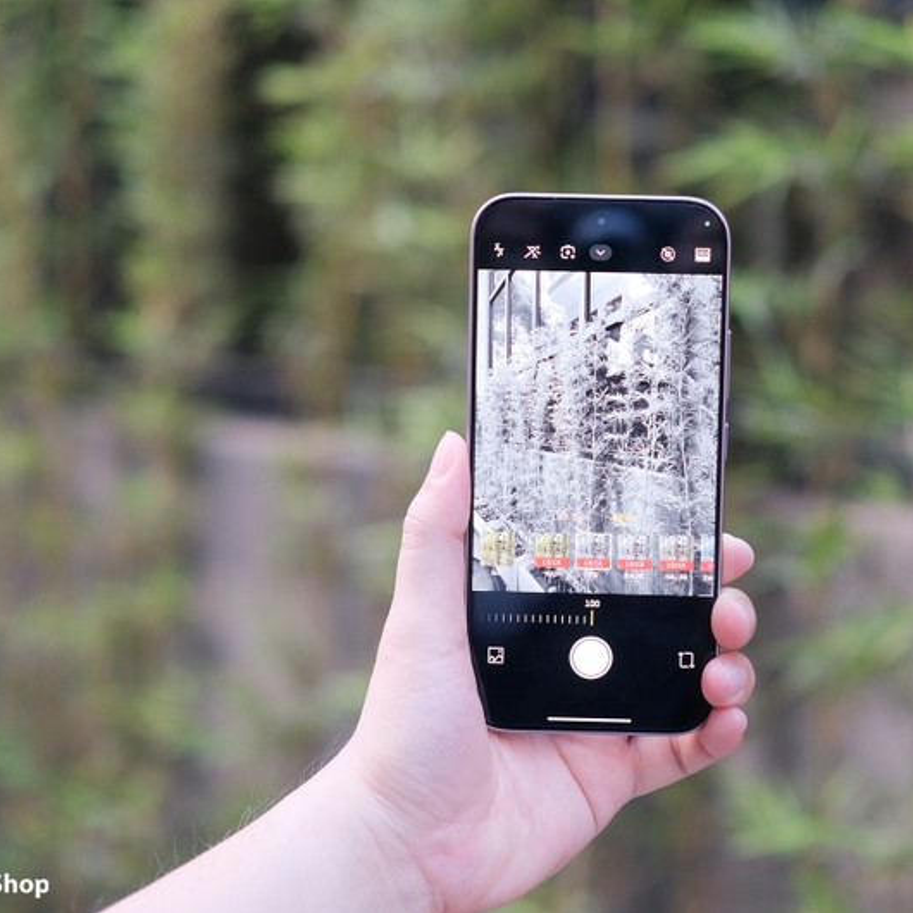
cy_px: 457
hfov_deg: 25.3
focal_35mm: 68
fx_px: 2029
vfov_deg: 25.4
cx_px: 570
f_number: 2.2
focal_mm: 35
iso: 800
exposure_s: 1/180
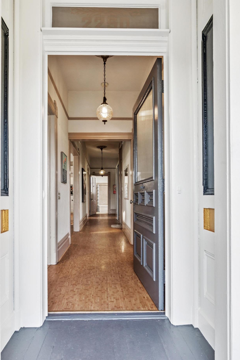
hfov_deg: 61.8
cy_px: 194
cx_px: 108
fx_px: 200
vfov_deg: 83.8
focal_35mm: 20
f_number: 8
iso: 400
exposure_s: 1/30
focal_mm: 16
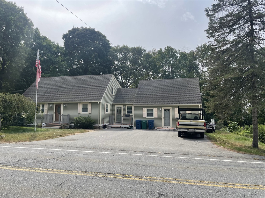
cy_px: 99
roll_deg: -0.2
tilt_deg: +3.4
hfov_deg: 67.3
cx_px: 132
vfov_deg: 53.1
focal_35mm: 26
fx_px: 199
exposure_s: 1/2681
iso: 32
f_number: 1.6
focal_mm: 4.2
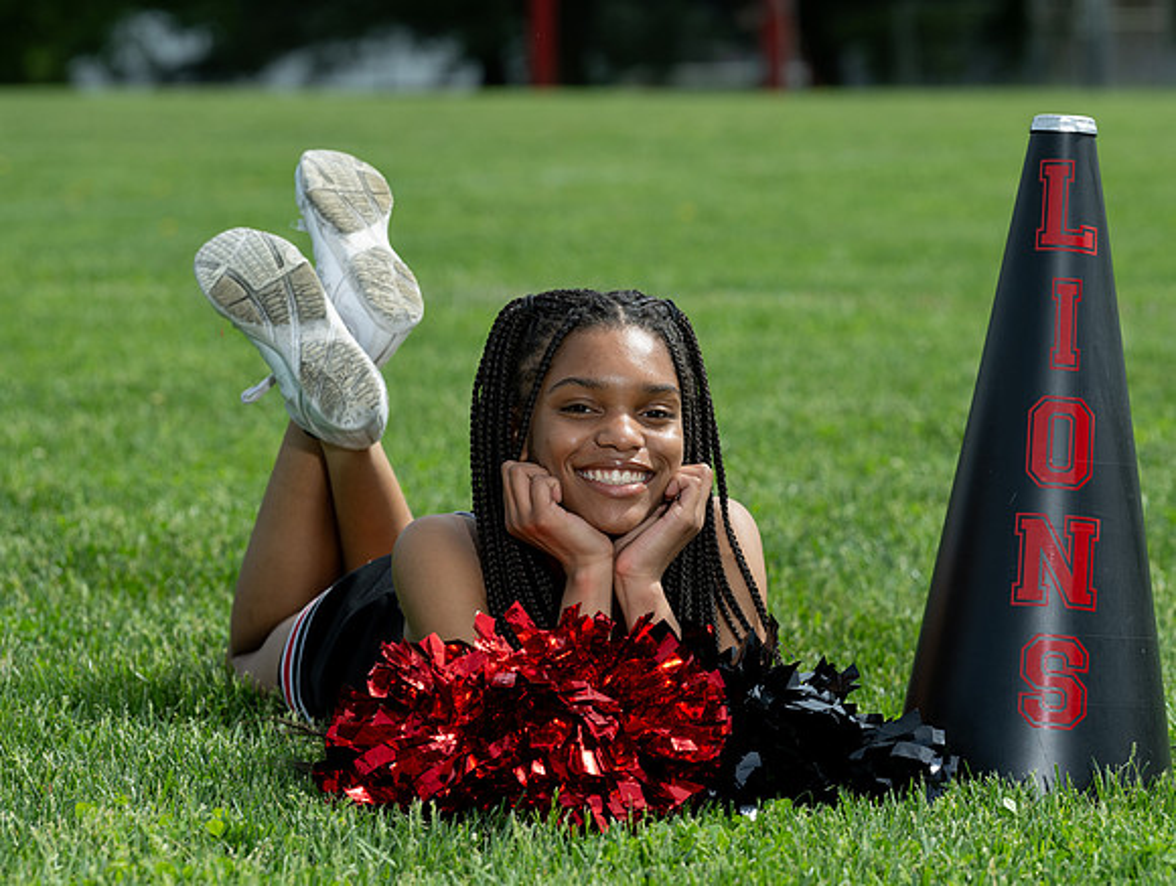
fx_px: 6673
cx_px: 640
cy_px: 441
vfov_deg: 7.6
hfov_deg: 10.1
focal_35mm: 196
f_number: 6.3
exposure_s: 1/200
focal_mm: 155
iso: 80
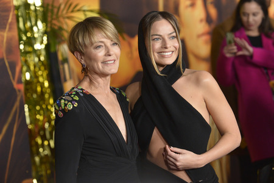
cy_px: 92
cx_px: 137
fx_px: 1180
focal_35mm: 155
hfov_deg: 13.2
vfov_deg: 8.9
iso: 2000
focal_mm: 155
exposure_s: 1/320
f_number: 4.5
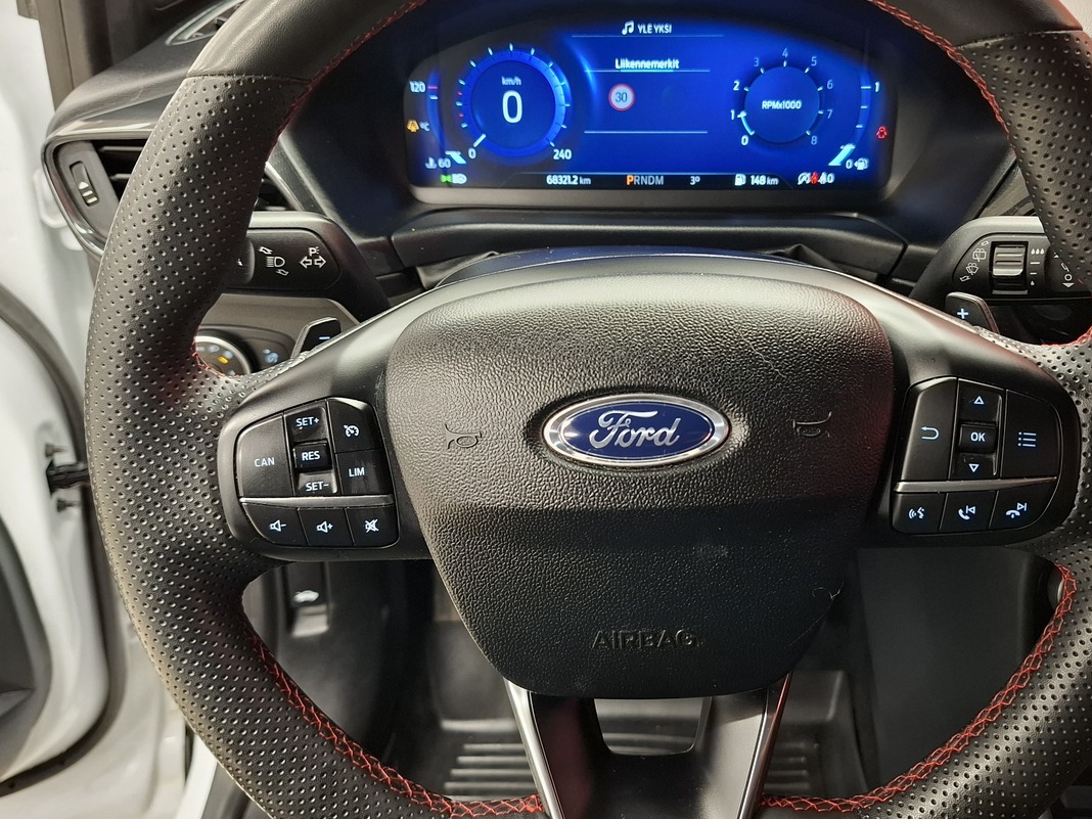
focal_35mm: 31
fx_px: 978
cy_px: 383
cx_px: 605
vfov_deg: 45.4
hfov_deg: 58.2
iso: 320
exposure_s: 1/24
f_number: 1.8
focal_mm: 5.54
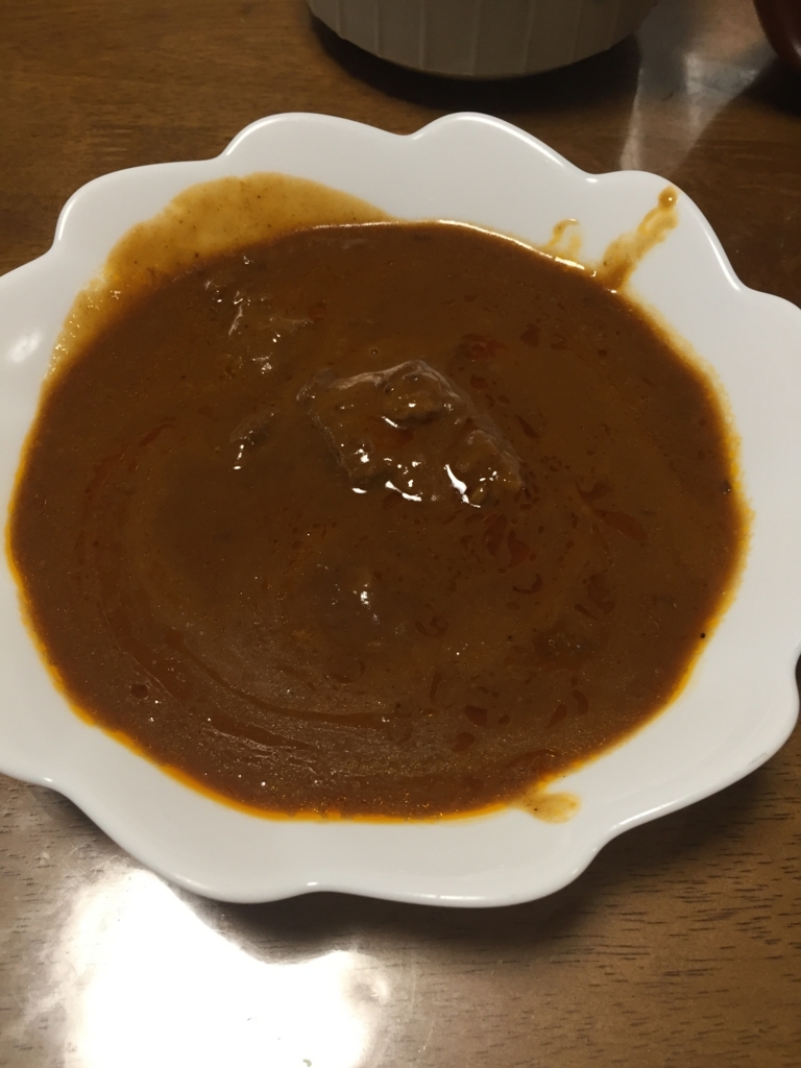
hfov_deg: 48.2
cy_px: 534
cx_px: 400
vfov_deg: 61.7
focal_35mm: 29
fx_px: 895
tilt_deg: -59.1
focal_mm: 4.15
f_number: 2.2
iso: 50
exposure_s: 1/30
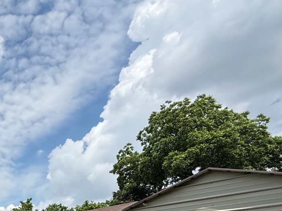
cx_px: -49
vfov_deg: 28.2
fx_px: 334
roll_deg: +0.5
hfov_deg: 36.4
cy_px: 281
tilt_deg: -0.3
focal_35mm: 41
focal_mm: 2.22
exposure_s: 1/2024
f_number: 2.2
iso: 50
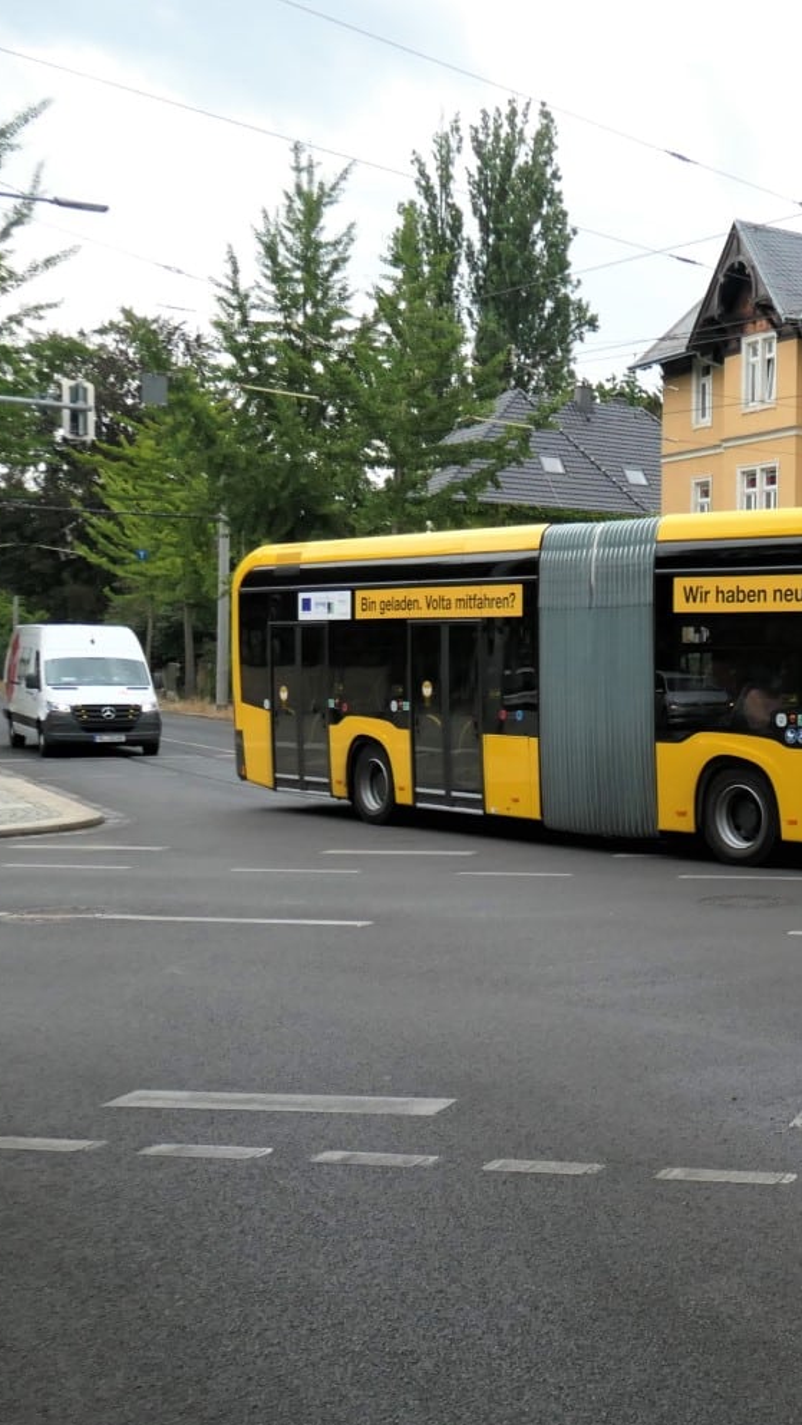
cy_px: 728
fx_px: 1549
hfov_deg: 24.5
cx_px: 1095
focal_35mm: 41
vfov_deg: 49.4
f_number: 3.3
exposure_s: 1/1000
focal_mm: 8.8
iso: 500
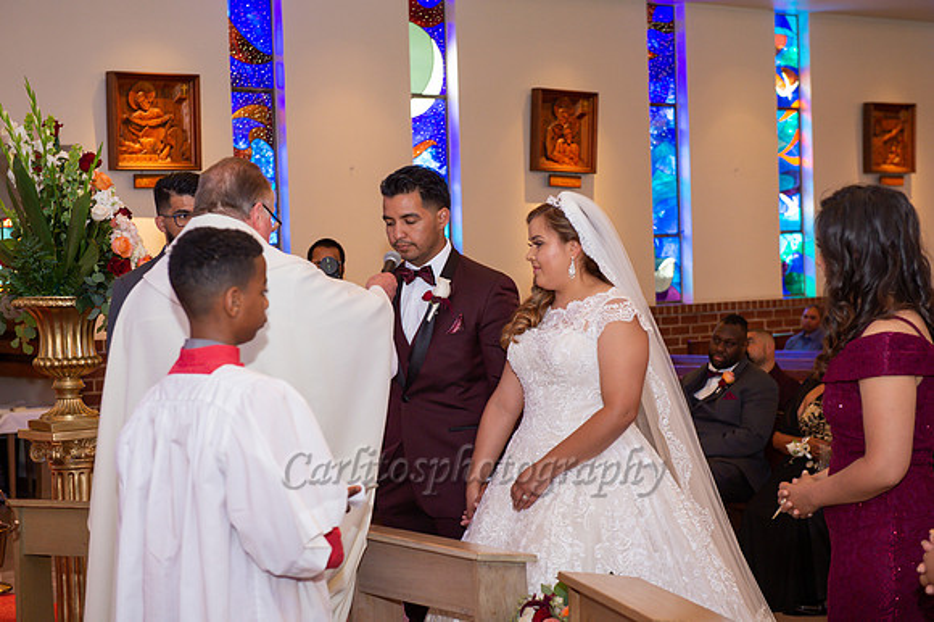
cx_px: 467
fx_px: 1815
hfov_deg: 28.9
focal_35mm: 70
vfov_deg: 19.4
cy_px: 311
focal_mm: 70
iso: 1250
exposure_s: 1/60
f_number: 4.5
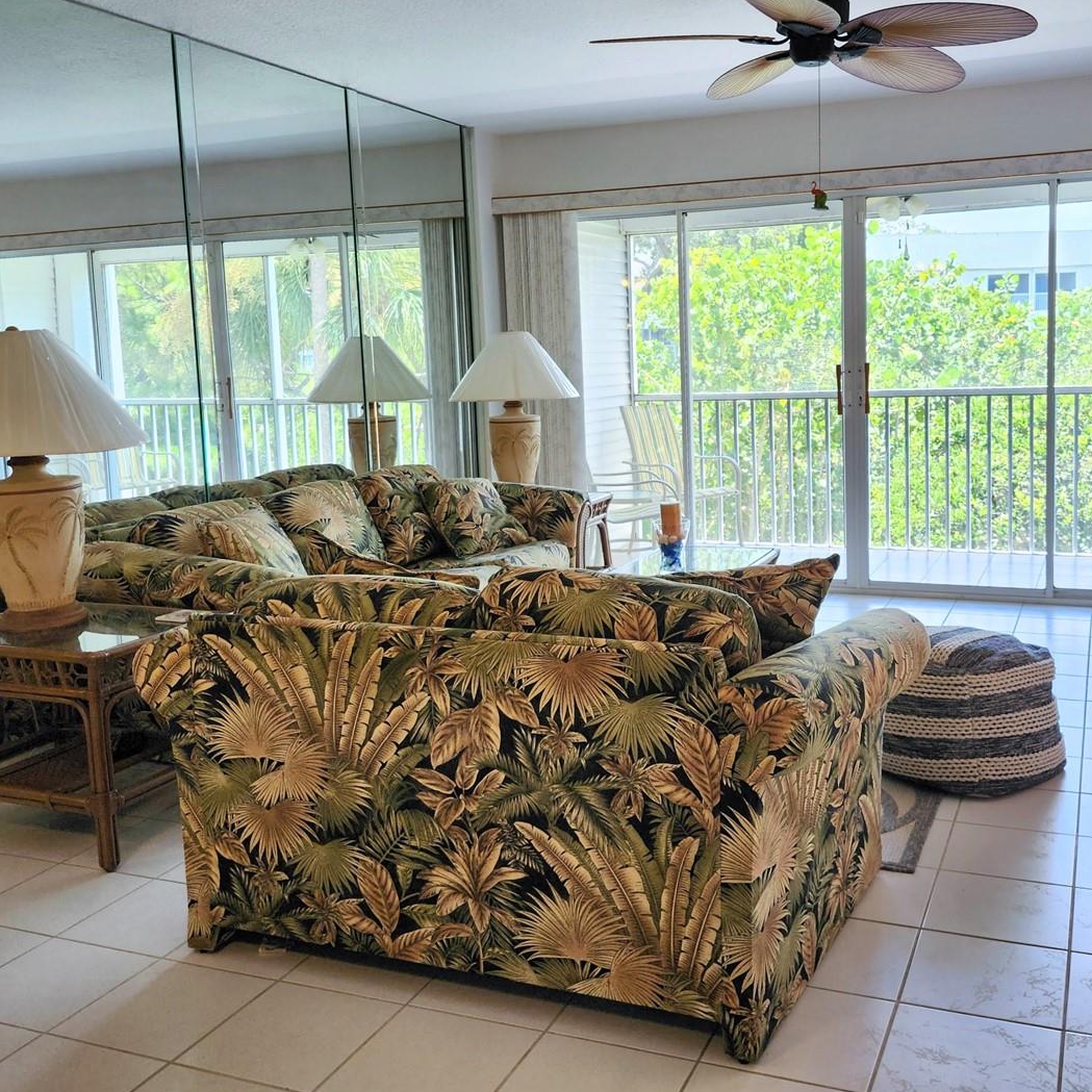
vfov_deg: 52.4
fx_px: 1106
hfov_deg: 52.2
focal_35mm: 31
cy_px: 489
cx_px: 649
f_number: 1.8
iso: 80
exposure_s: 1/180
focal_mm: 5.54
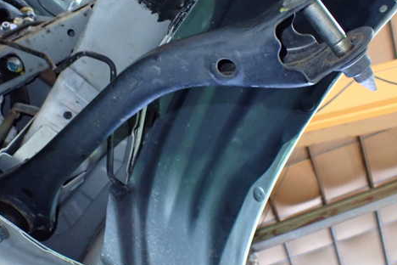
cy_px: 100
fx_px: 441
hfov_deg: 48.3
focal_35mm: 40
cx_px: 171
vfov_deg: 33.2
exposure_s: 1/30
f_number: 2.3
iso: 800
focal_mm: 5.4
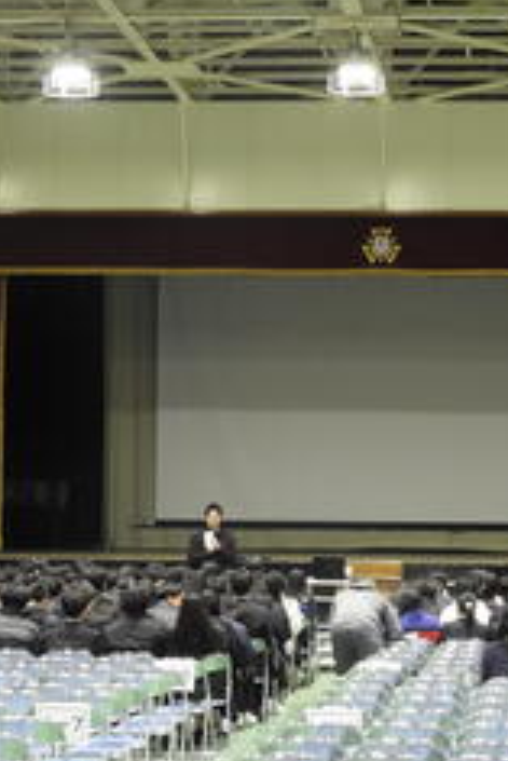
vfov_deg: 19.2
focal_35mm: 106
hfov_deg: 12.9
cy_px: 444
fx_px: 2240
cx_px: 375
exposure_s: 1/13
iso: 400
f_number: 4.2
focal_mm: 10.7
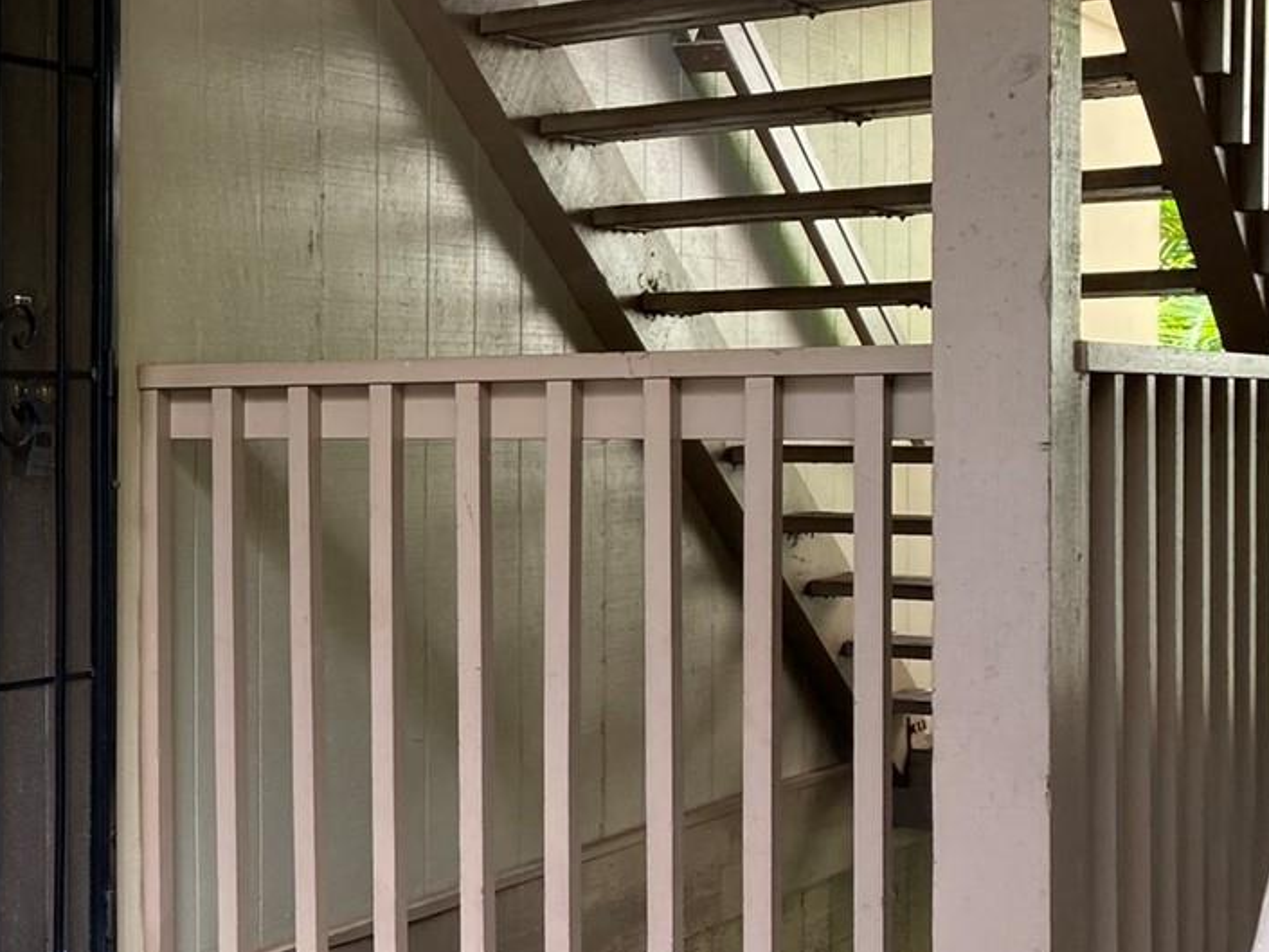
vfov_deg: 24.8
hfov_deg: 29.7
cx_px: -95
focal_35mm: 59
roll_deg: +0.1
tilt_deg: -2.0
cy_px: 446
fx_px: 2163
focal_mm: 4.25
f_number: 1.8
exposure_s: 1/134
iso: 32
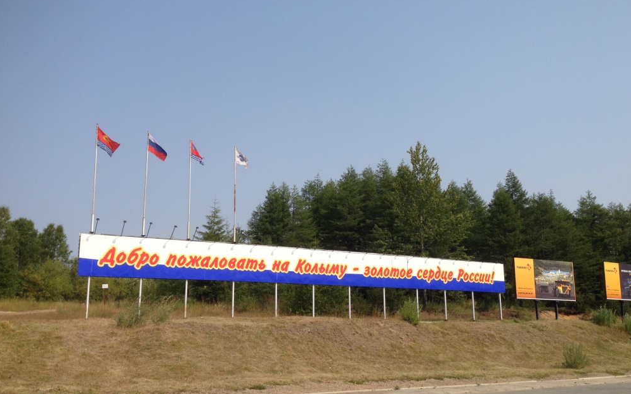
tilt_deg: +13.0
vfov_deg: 35.3
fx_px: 619
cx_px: 313
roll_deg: +0.7
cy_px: 219
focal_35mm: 36
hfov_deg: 54.0
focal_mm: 4.12
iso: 50
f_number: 2.4
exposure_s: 1/1808
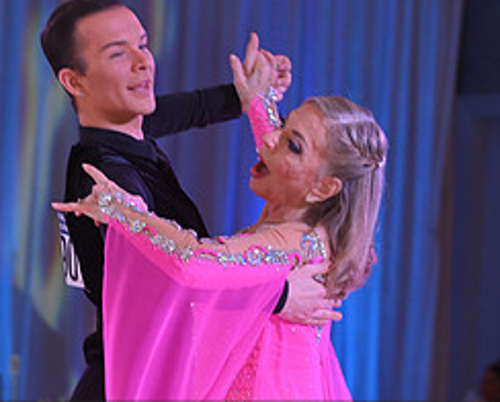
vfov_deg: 6.3
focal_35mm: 245
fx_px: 3631
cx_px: 194
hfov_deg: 7.9
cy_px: 470
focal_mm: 110
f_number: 5.6
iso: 1400
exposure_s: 1/250
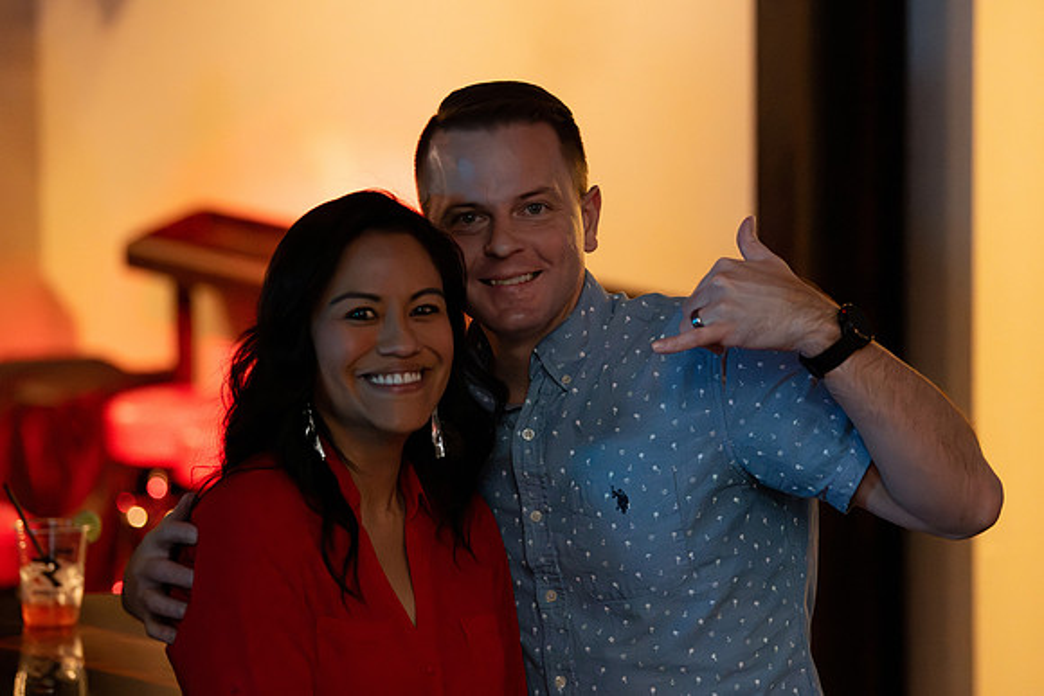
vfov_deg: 9.2
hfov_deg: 13.7
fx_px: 4350
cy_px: 336
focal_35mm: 150
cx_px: 614
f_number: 2.8
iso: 10000
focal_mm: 120
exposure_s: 1/250
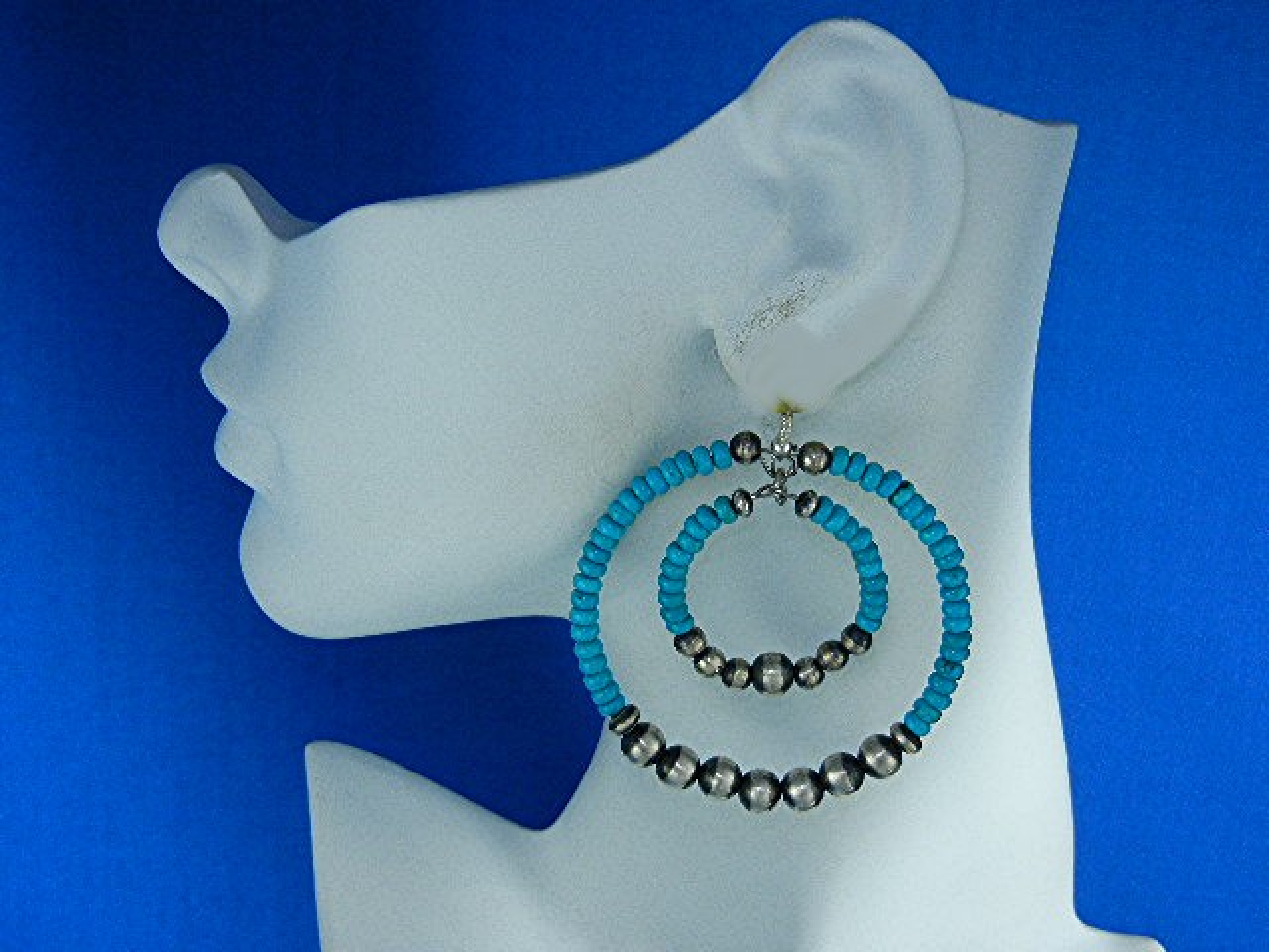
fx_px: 1650
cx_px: 634
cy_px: 476
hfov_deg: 42.1
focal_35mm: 45
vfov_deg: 32.2
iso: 200
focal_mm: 8.1
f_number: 3.8
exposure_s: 1/31.8
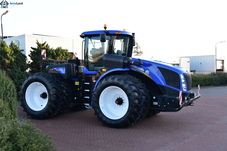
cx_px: 114
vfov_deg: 30.5
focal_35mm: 44
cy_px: 76
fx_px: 277
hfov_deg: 44.5
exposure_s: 1/400
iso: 1250
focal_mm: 44
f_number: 6.3
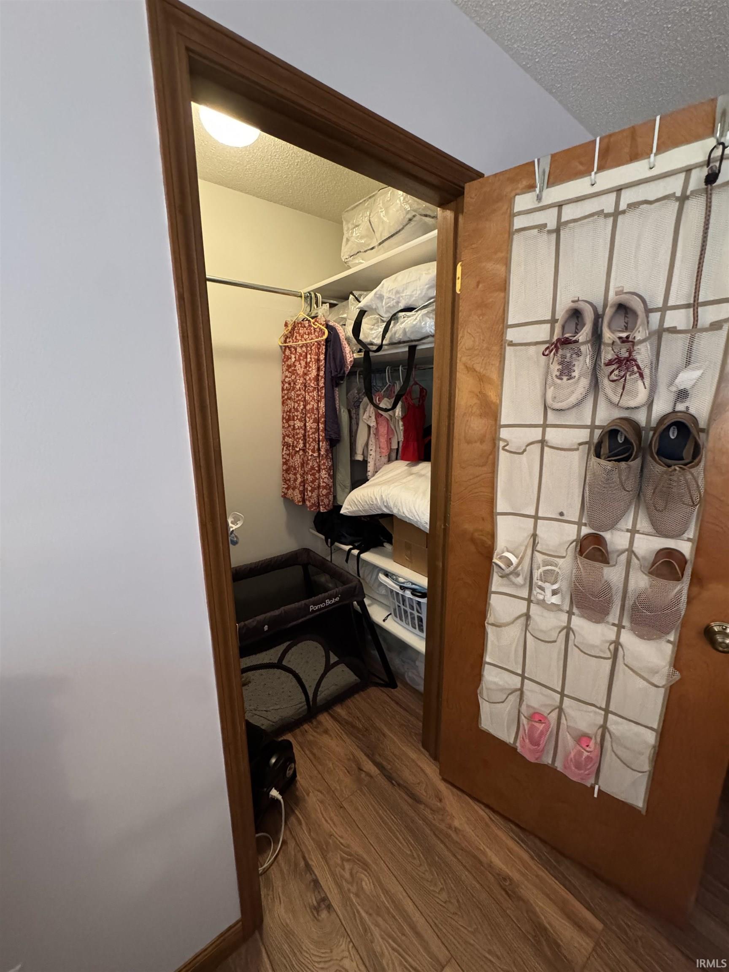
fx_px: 393
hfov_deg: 85.7
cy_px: 486
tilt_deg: -12.2
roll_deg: +0.8
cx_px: 364
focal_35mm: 14
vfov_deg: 102.1
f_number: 2.2
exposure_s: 1/60
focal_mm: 2.22
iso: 1250
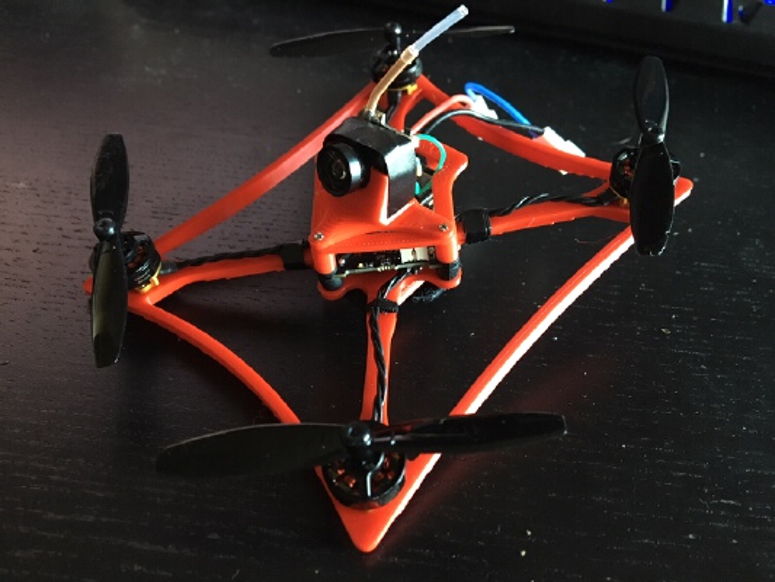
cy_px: 291
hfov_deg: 61.6
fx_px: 649
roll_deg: -5.0
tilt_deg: -39.8
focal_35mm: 29
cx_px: 388
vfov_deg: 48.2
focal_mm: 4.15
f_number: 2.2
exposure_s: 1/17
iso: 400
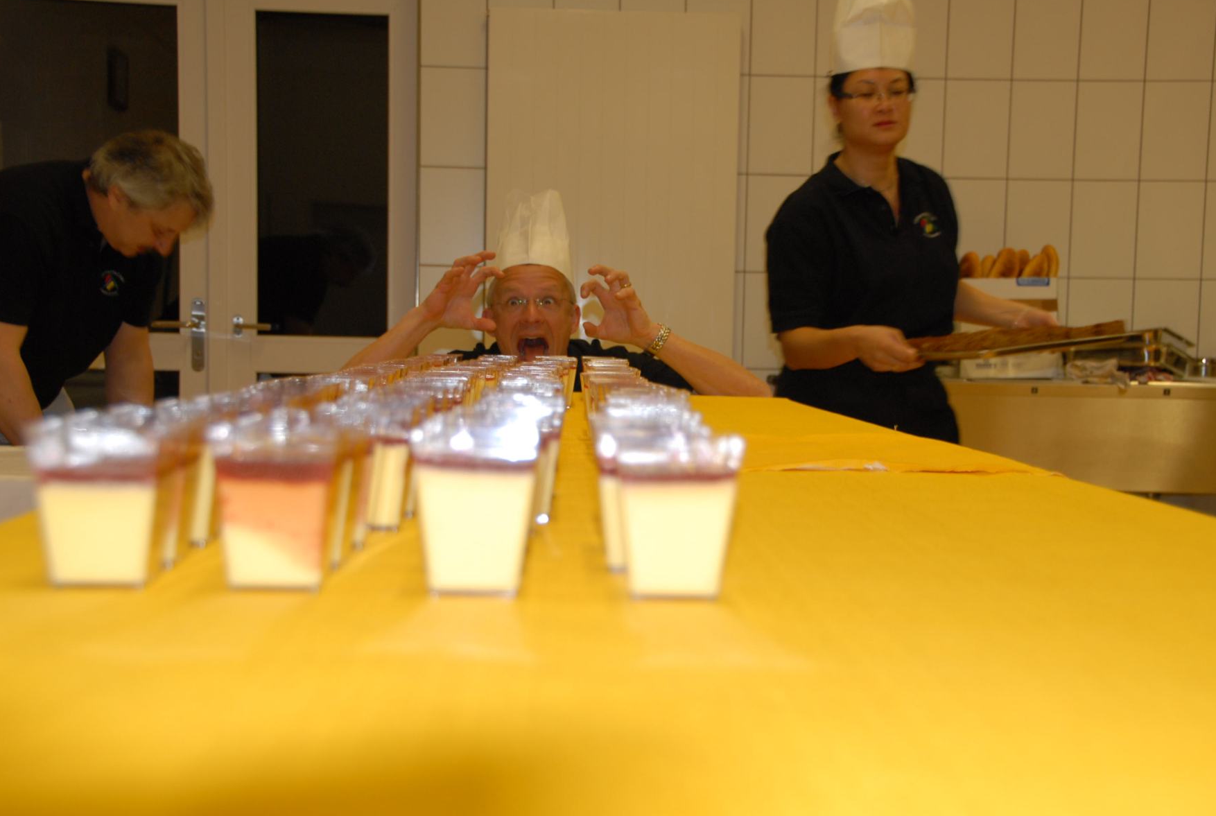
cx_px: 617
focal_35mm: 52
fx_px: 1760
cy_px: 406
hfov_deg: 38.1
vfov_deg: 26.1
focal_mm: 34
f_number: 4.2
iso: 320
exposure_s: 1/60
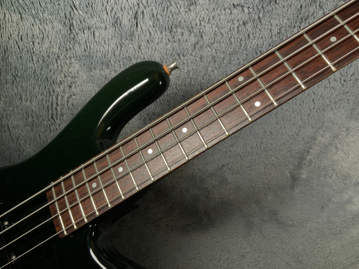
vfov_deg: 48.2
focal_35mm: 29
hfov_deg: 61.7
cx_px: 180
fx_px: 301
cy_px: 134
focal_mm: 3
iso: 32
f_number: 1.8
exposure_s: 1/104
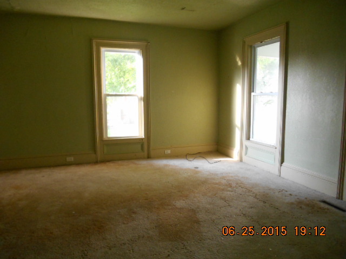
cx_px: 173
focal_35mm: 26
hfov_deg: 67.3
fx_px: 260
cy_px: 130
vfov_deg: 53.1
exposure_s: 1/30
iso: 400
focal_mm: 4.7
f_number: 3.4
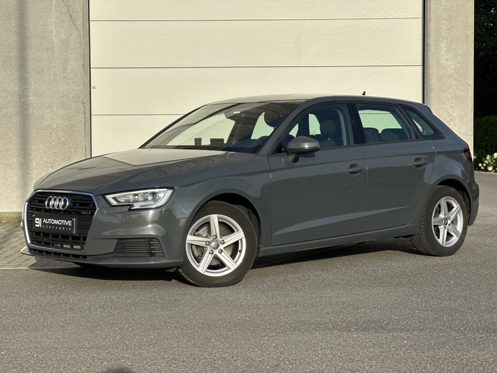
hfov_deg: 25.3
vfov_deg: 19.1
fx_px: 1106
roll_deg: +0.6
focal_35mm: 77
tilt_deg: -2.4
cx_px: 248
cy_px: 186
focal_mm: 9
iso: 32
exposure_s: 1/1155
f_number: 2.8
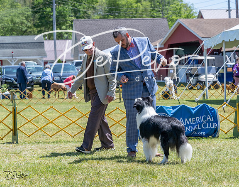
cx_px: 140
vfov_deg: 14.4
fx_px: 740
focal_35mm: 106
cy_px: 94
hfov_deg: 18.3
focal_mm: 95
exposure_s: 1/2500
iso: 1000
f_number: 6.3
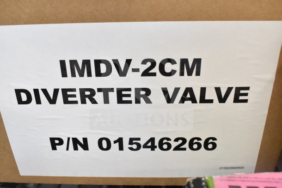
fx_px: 270
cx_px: 141
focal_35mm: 34
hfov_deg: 55.1
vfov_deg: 38.4
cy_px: 94
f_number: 7.1
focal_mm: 23
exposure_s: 1/200
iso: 6400
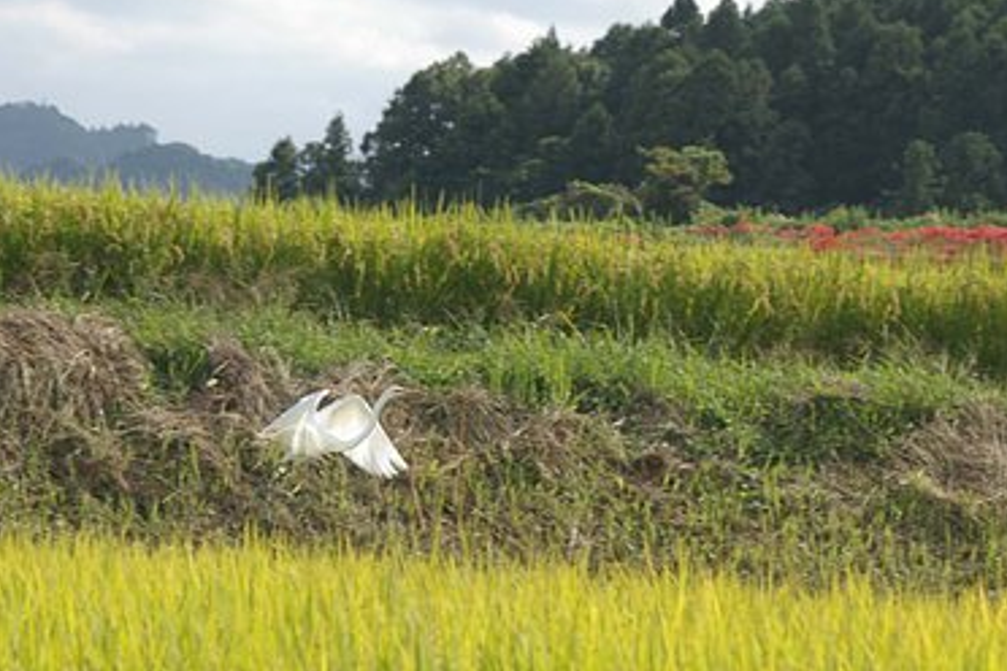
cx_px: 468
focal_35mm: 176
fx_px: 4914
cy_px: 360
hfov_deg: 11.7
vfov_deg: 7.8
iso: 200
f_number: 9.5
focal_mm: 85
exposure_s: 1/250
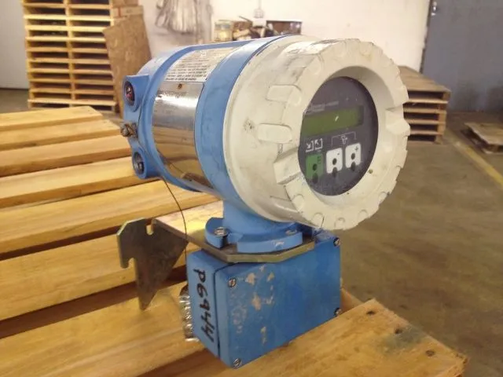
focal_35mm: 35
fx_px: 509
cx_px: 252
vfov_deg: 40.7
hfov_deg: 52.6
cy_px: 188
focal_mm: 4.28
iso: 125
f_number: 2.4
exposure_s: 1/20
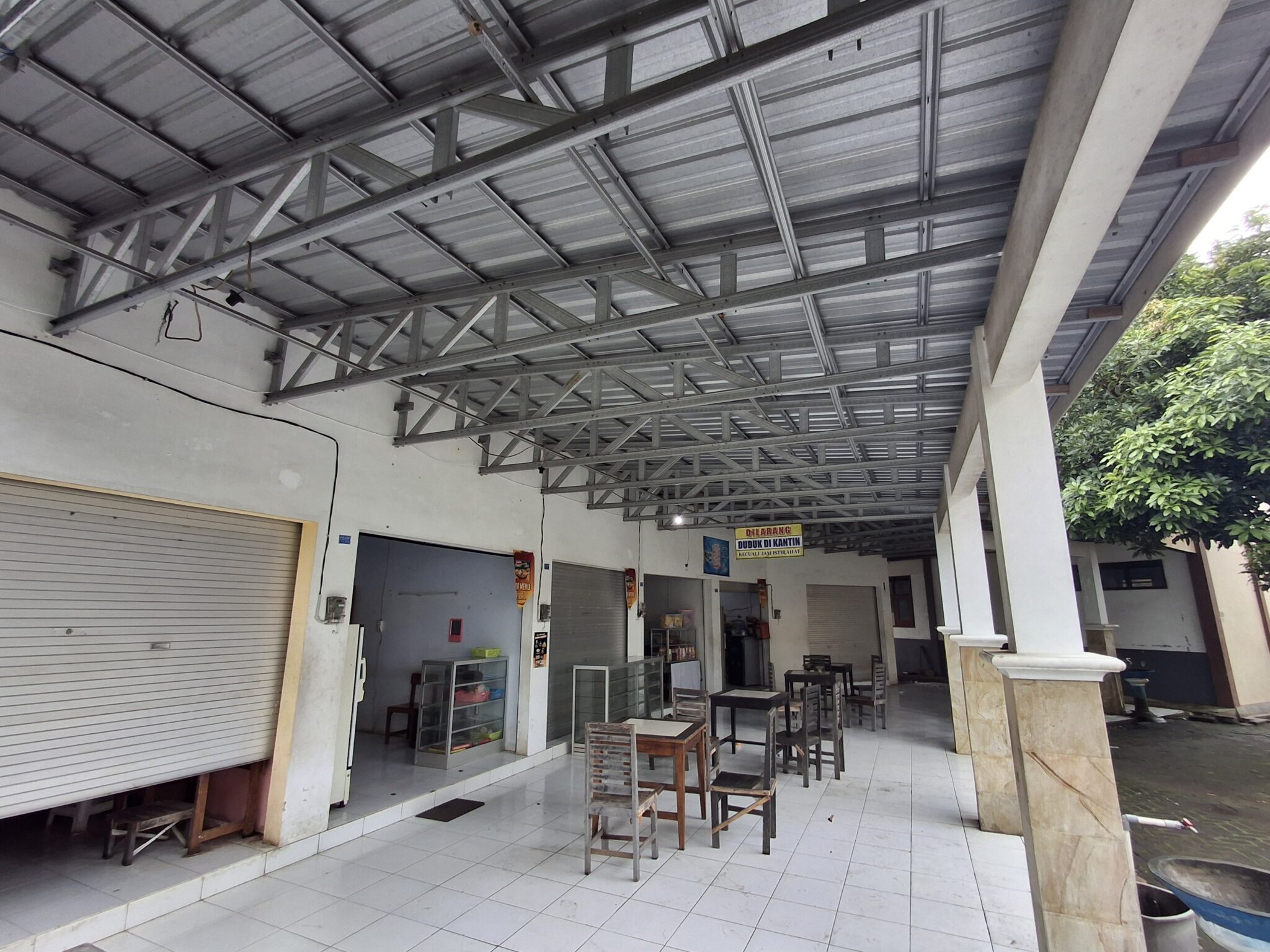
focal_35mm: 16
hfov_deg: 94.5
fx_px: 587
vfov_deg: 78.1
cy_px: 476
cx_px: 635
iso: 40
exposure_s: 1/100
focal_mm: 1.64
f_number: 2.2
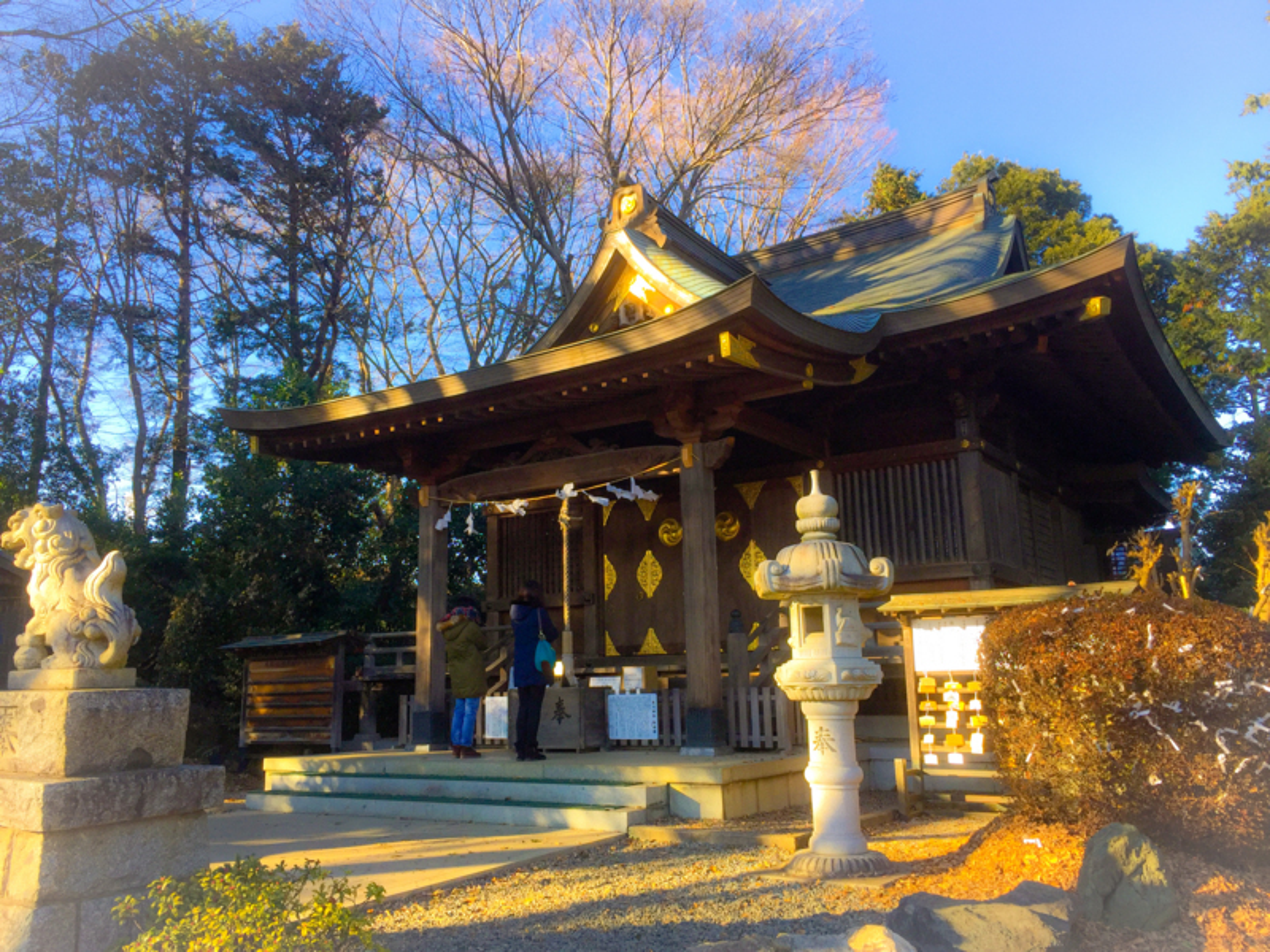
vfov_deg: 48.2
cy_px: 476
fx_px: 1064
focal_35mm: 29
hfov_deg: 61.7
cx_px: 635
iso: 32
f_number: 2.2
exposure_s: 1/353
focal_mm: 4.15
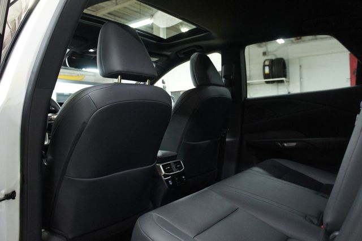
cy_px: 120
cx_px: 181
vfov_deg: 47.9
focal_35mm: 27
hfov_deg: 67.4
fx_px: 271
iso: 1600
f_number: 3.5
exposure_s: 1/30
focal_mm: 18
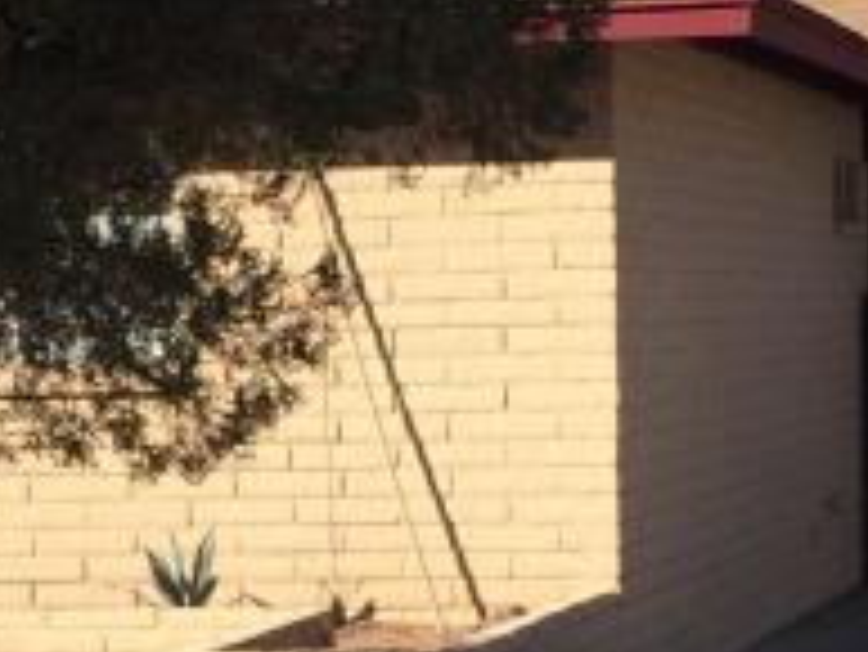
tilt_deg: -3.9
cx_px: 112
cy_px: 594
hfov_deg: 12.7
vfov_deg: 9.6
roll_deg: +1.0
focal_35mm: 154
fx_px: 3864
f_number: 2.2
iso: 32
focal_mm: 4.15
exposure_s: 1/1582
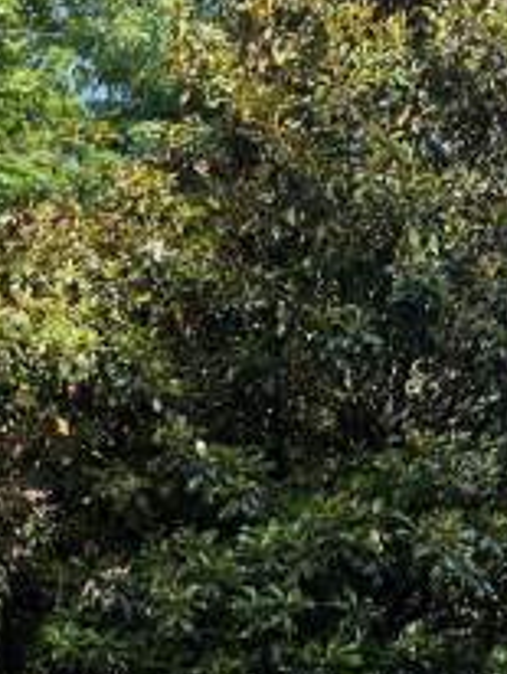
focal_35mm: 84
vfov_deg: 23.0
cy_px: 532
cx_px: 164
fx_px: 1637
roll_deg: +0.5
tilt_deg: +2.5
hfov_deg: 17.6
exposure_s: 1/504
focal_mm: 5.1
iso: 50
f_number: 1.6
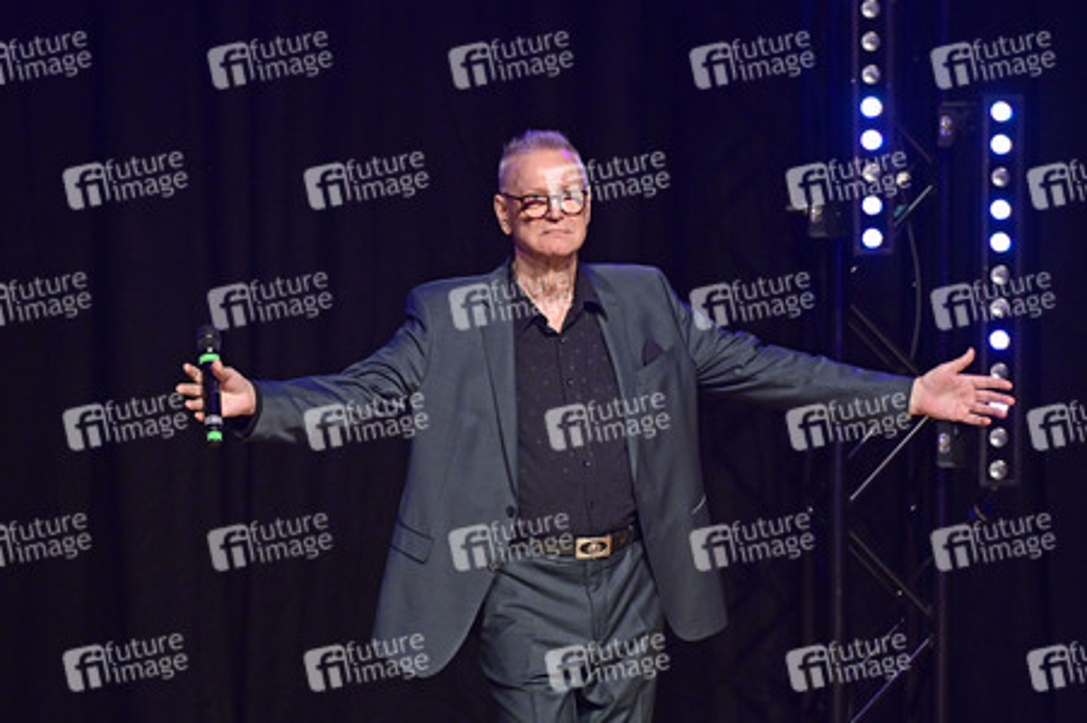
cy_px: 362
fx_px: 5280
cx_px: 544
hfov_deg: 11.8
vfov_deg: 7.8
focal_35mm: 175
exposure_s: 1/320
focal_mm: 175
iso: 3200
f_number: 3.5
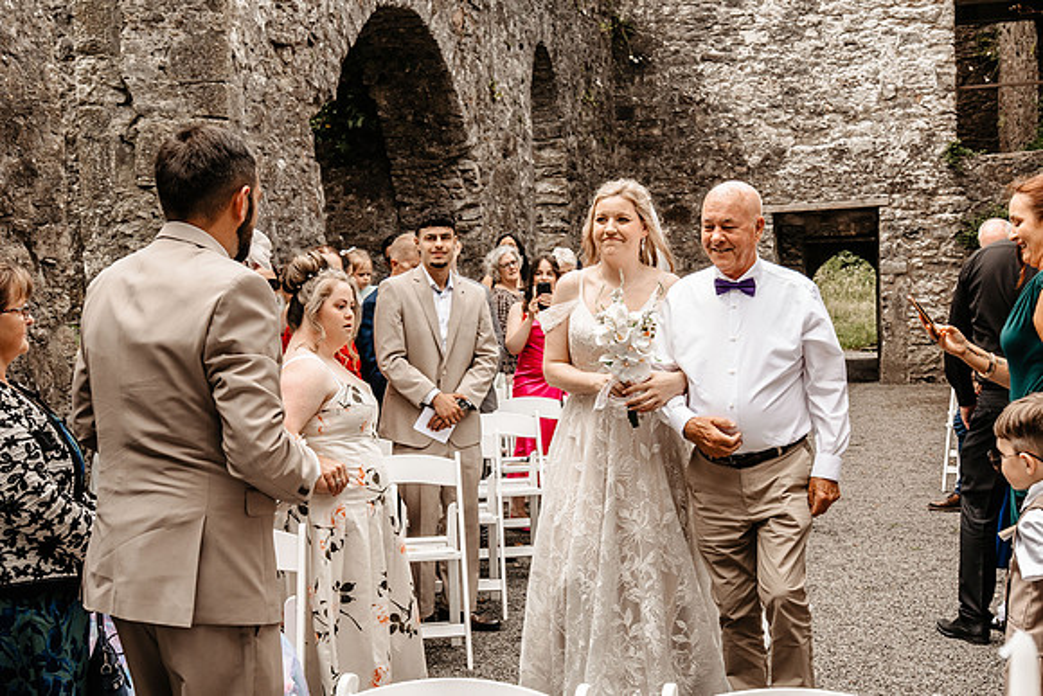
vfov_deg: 26.0
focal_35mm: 52
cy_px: 348
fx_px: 1507
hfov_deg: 38.2
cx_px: 522
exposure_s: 1/320
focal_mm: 35
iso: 800
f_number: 8
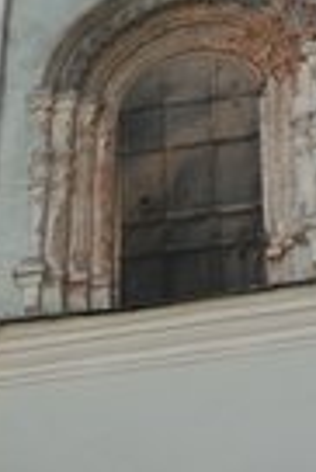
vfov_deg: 15.4
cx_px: 278
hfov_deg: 10.4
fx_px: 1733
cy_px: 113
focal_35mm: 132
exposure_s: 1/125
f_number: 3.2
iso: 80
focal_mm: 45
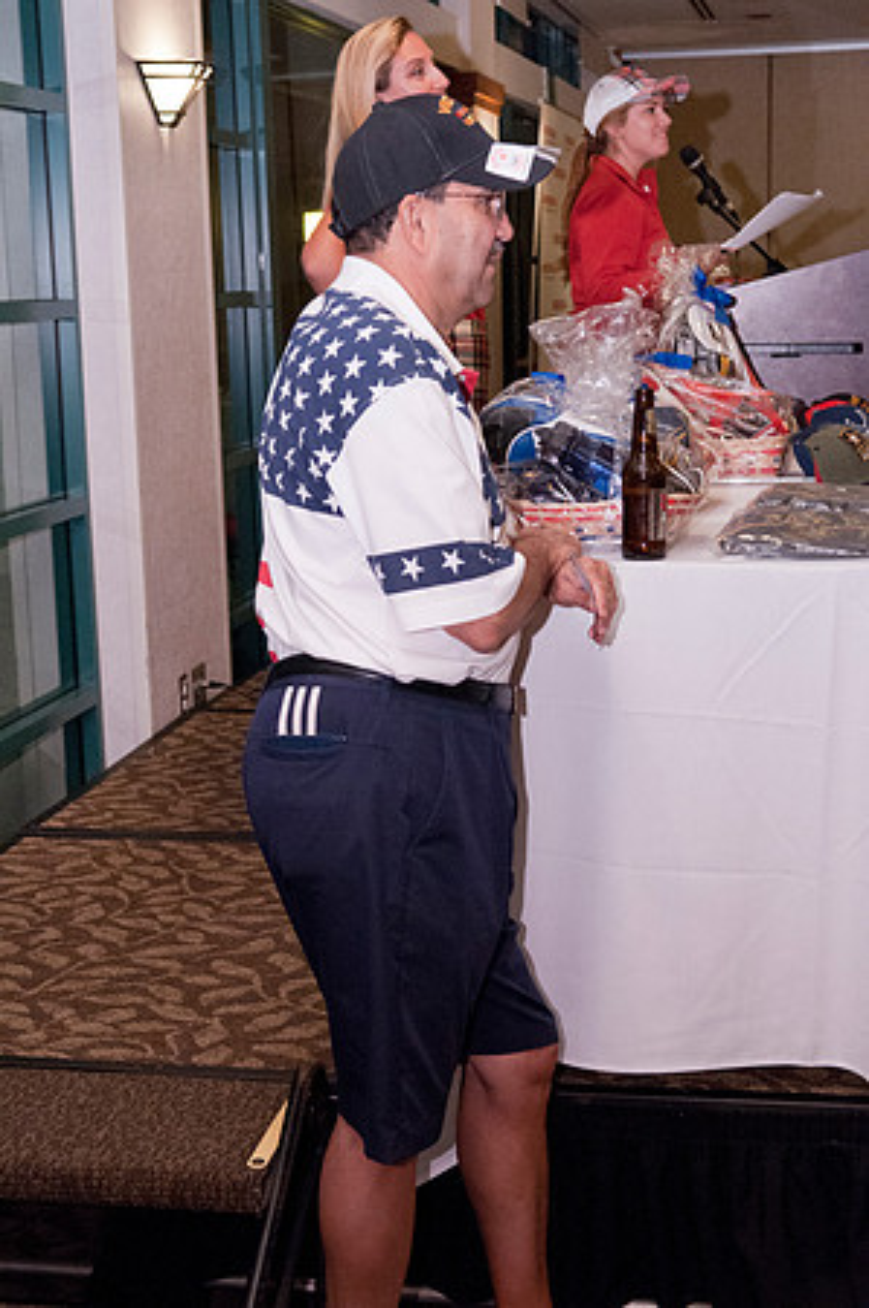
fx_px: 2068
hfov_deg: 23.7
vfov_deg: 35.1
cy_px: 654
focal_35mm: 57
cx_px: 434
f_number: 4.5
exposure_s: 1/100
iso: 1250
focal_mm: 38
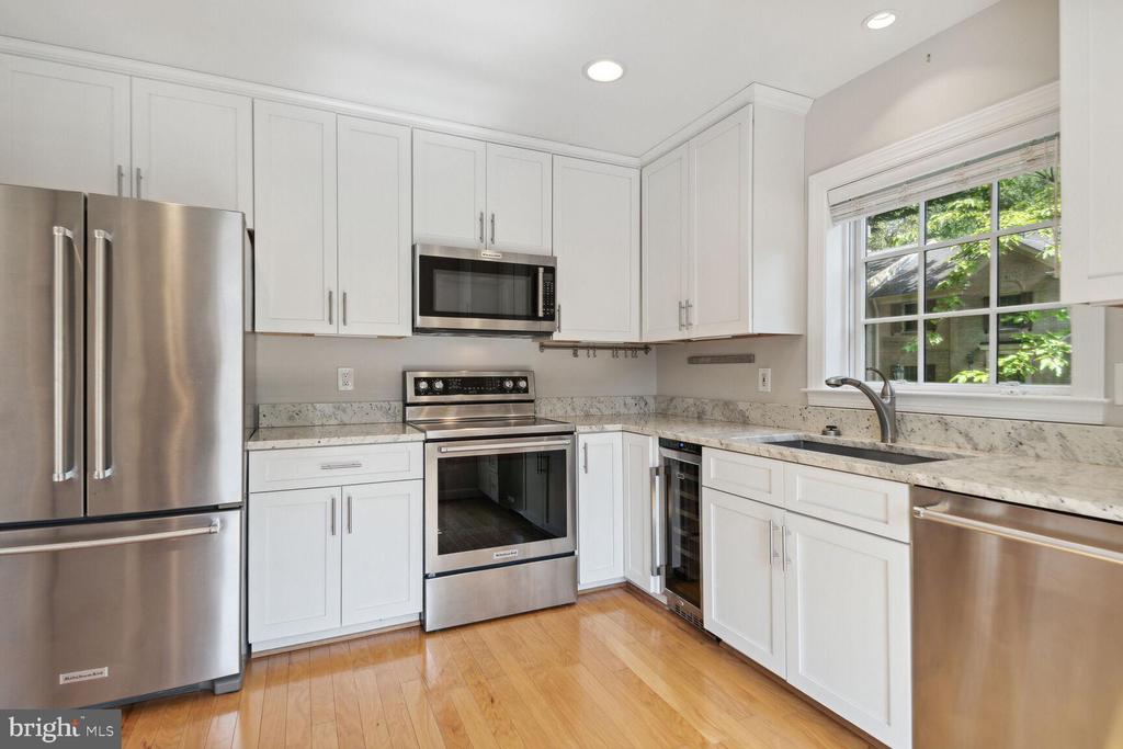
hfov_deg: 71.5
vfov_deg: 51.3
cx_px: 562
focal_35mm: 25
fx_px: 780
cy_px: 374
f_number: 11
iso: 200
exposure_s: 1/125
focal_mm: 17
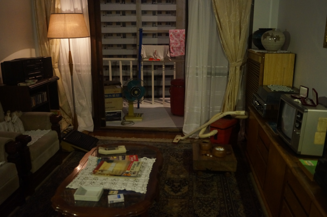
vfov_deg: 39.9
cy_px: 108
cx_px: 164
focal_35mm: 33
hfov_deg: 57.3
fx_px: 299
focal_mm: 22
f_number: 4
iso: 1600
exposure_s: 1/60
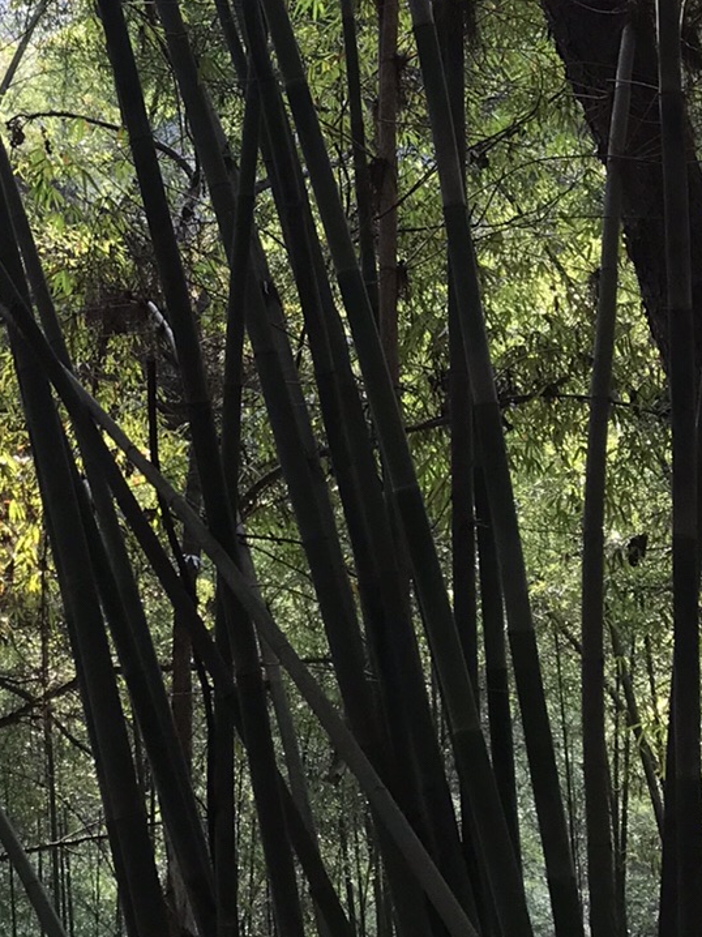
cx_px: 3
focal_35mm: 78
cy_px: -192
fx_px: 2110
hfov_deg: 18.4
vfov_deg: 22.9
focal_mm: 3.99
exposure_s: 1/100
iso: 25
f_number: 1.8
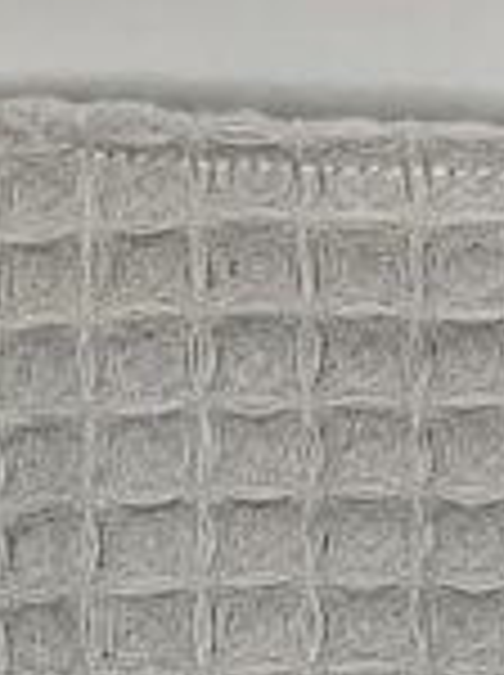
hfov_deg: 7.3
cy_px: 1364
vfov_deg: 9.4
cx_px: 882
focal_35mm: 198
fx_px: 3855
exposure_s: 1/320
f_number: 1.8
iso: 25
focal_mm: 3
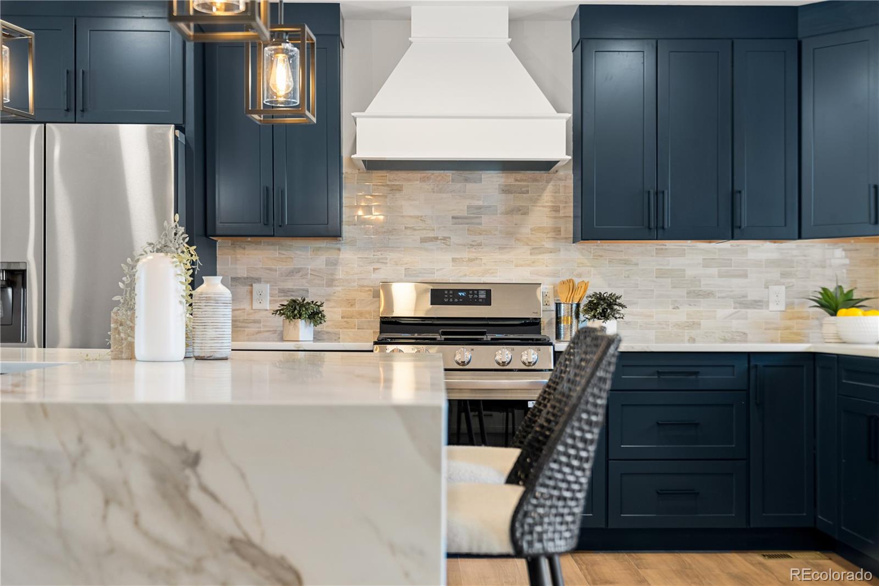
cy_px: 293
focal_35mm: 46
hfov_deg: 42.8
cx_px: 440
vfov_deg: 29.2
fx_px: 1123
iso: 640
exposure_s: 1/30
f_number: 3.2
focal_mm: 46
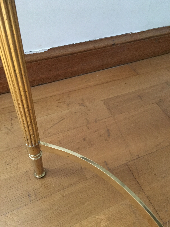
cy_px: 114
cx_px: 85
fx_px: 190
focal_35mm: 29
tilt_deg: -47.0
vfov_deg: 61.7
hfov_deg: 48.2
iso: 320
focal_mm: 4.15
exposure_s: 1/17
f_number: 2.2
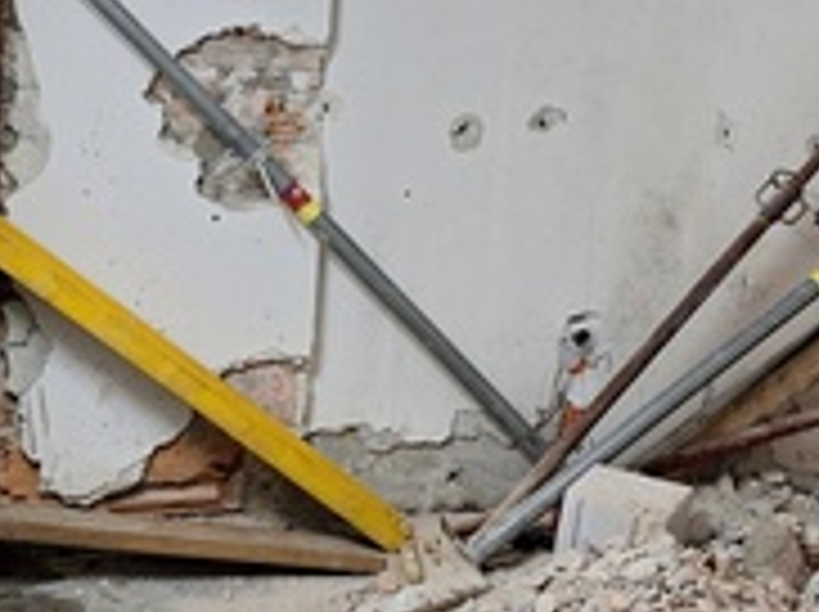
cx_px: 477
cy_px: 104
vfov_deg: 25.1
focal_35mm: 57
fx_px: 1347
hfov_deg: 33.8
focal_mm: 5.54
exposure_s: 1/50
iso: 125
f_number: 1.8
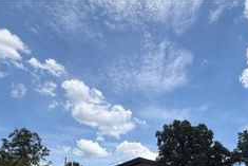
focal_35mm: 31
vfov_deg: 34.4
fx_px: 214
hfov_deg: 57.3
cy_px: 197
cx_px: 185
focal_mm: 2.22
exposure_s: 1/770
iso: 20
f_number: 2.2
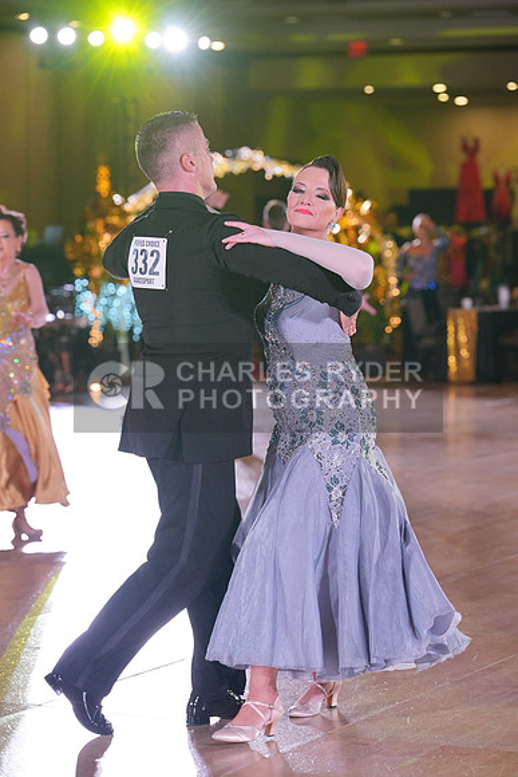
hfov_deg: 11.8
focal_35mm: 116
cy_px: 388
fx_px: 2502
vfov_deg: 17.6
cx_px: 259
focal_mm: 116
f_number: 4
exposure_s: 1/400
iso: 2000
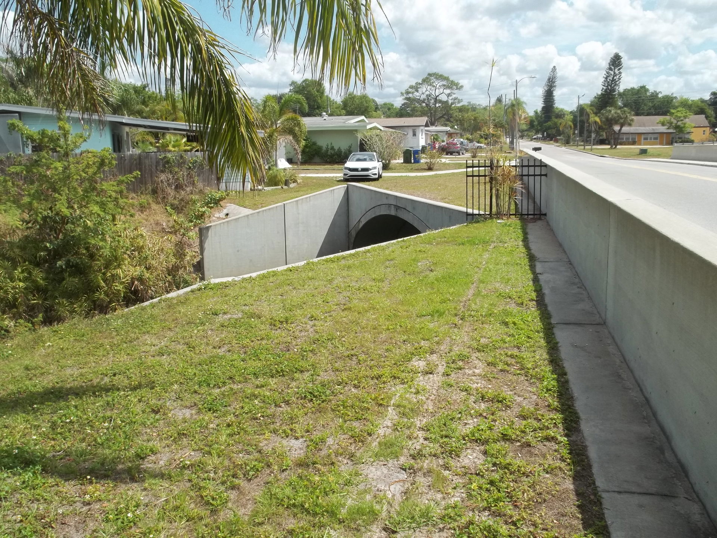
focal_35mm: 33
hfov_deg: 55.4
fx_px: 684
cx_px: 358
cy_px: 269
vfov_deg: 42.9
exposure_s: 1/125
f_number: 8
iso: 64
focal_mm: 5.9
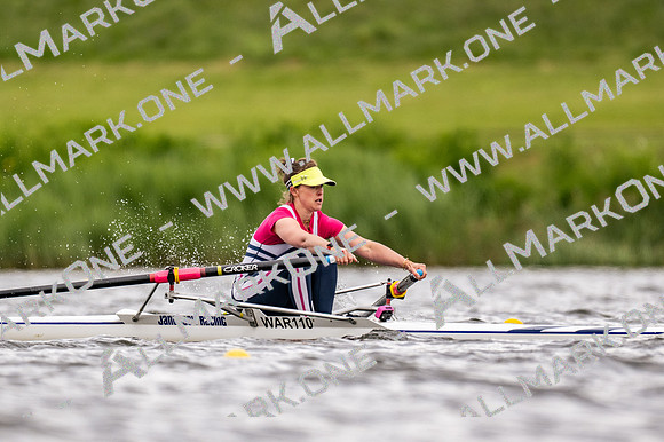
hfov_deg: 2.3
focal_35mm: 900
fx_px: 16590
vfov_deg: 1.5
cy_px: 221
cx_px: 332
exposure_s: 1/2500
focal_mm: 600
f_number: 4
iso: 500
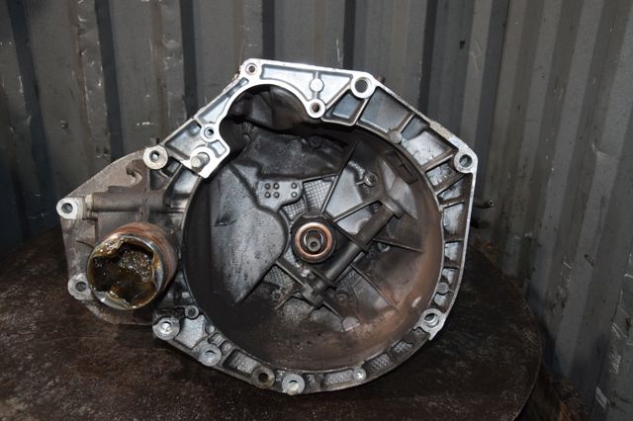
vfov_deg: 31.9
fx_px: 738
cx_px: 316
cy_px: 210
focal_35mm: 42
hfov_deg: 46.4
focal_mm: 28
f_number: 5.6
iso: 1600
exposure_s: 1/60
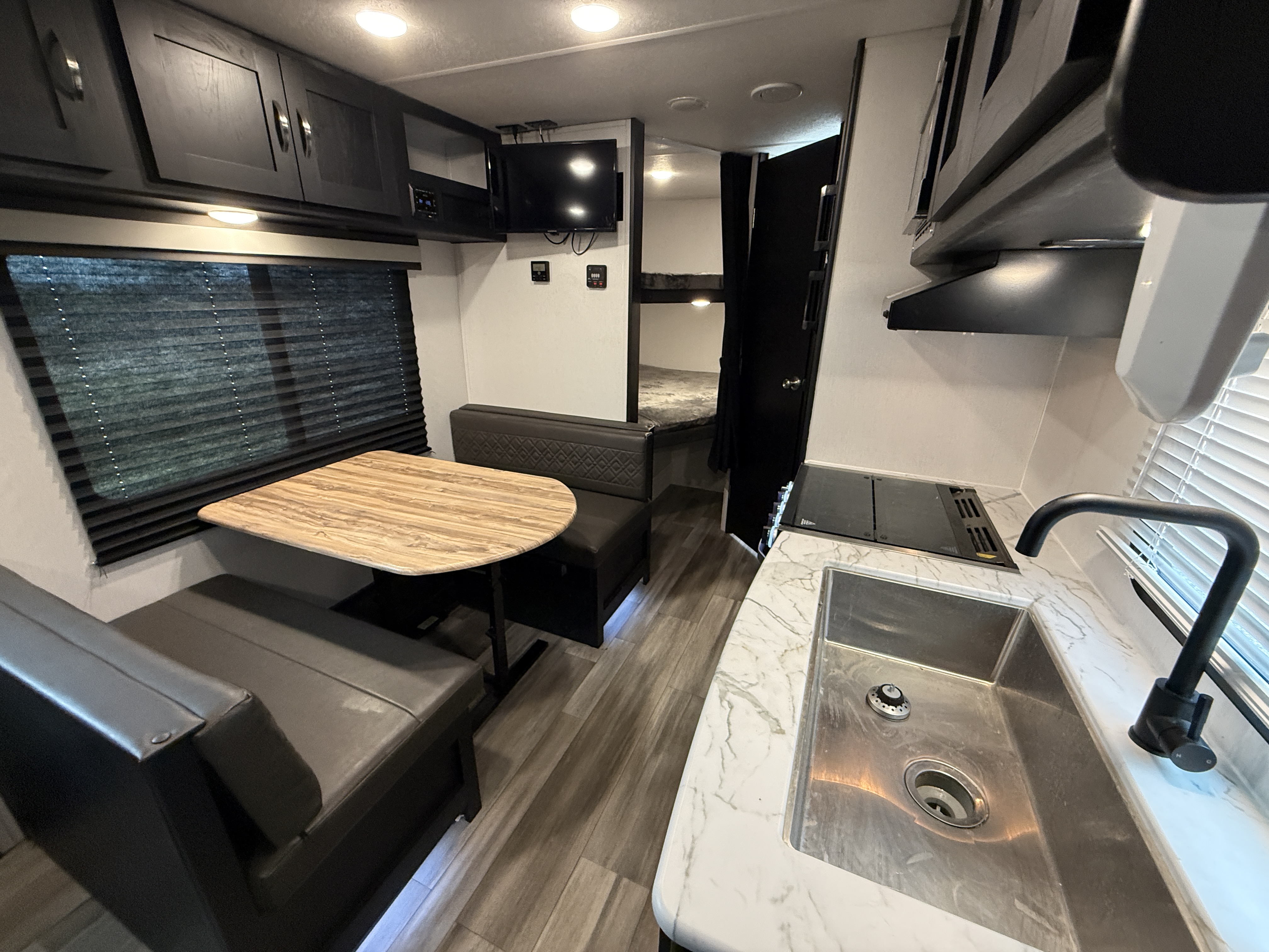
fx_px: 513
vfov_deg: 85.7
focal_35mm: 14
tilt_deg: -22.1
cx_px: 634
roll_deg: -1.4
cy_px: 476
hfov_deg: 102.1
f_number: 2.2
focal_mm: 2.22
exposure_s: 1/60
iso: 500
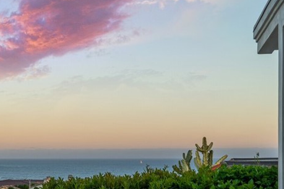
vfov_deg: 15.6
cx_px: 24
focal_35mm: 87
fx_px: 686
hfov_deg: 22.7
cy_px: 153
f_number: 11
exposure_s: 1/125
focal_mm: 39
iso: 640
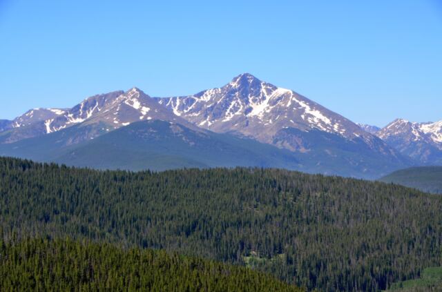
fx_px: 1653
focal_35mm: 135
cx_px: 221
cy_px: 146
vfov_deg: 10.1
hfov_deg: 15.2
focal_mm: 90
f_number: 16
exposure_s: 1/125
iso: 200
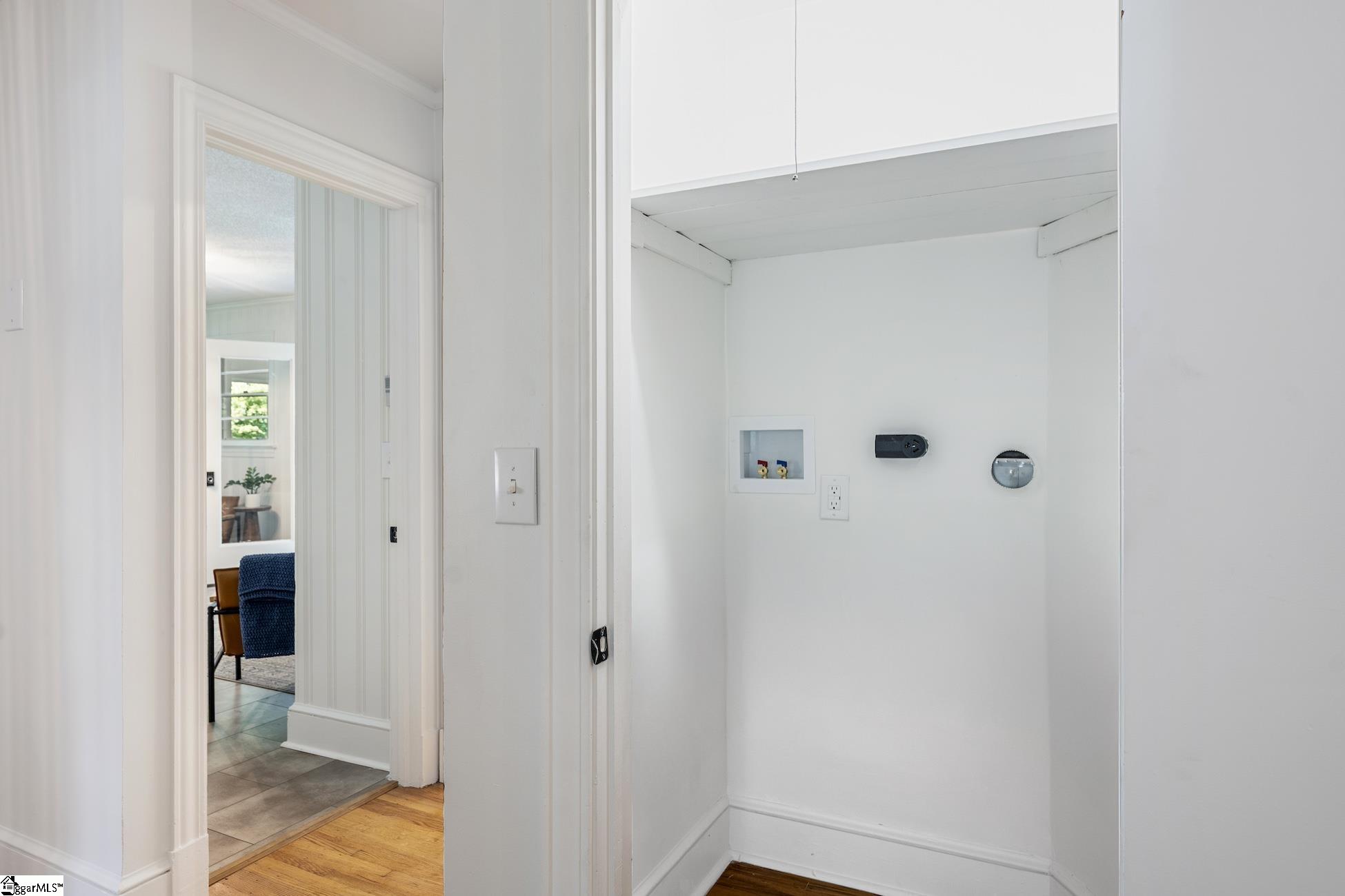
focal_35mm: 21
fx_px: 770
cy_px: 448
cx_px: 672
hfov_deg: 82.3
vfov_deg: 60.4
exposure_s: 1
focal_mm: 20.6
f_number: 6.3
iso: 400
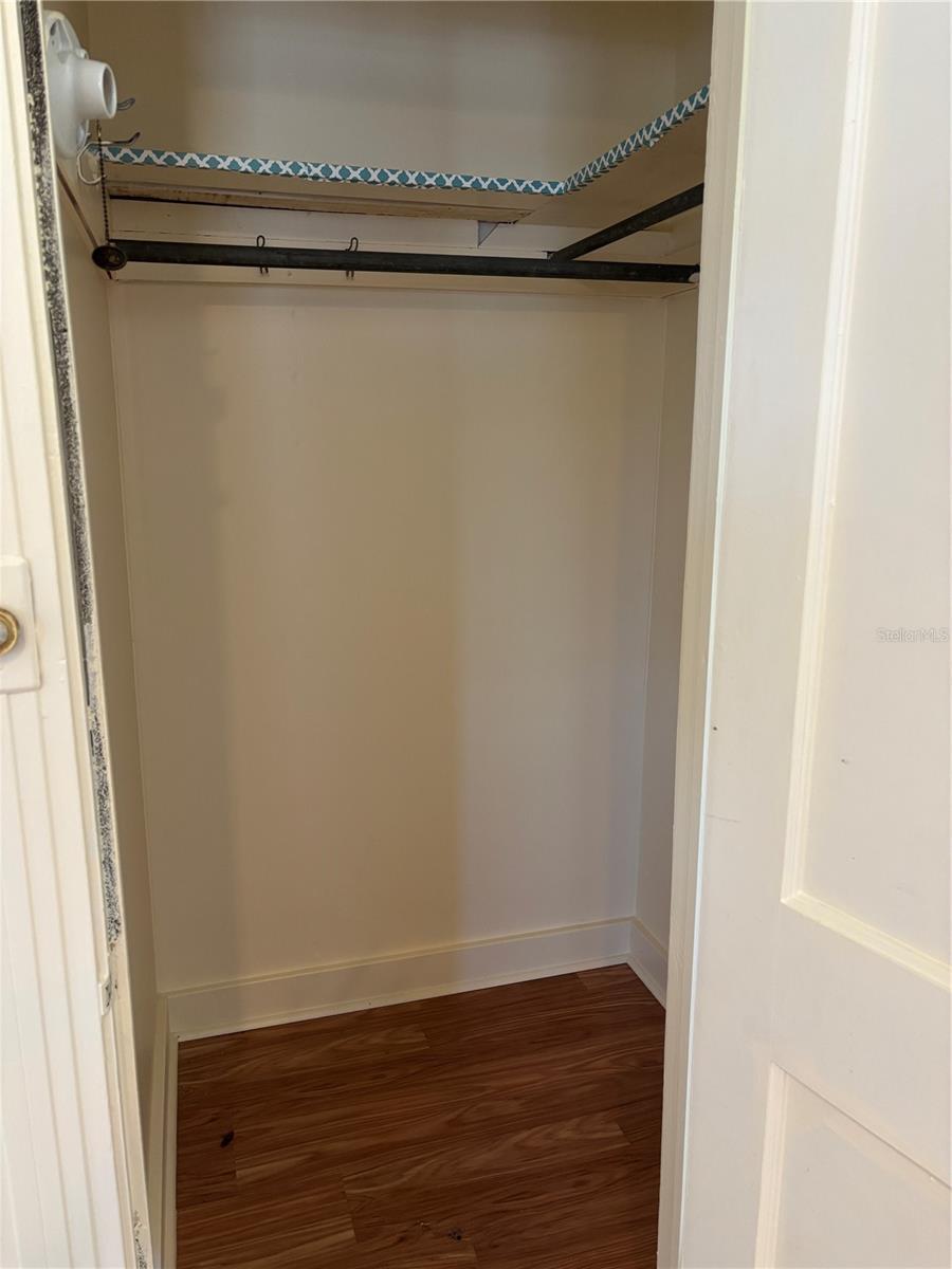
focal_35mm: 26
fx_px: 953
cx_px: 476
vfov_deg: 67.3
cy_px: 634
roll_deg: -0.6
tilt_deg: -12.3
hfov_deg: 53.1
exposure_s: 1/60
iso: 200
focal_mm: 5.96
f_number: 1.6
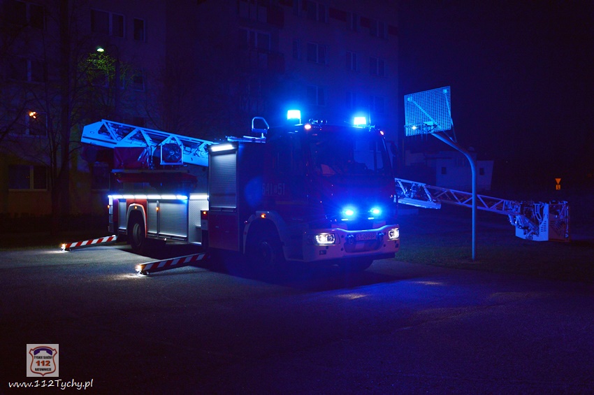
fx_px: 544
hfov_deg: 57.3
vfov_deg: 39.9
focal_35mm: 33
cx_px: 297
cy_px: 198
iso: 400
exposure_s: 1/30
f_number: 3.8
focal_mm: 22
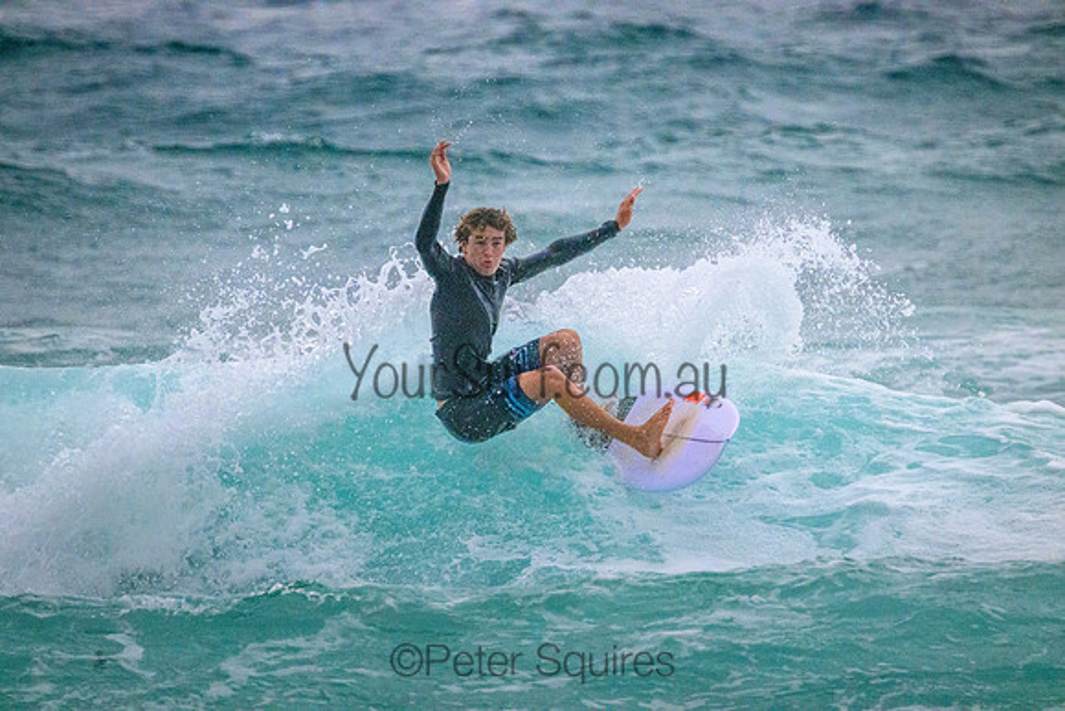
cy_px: 356
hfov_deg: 2.6
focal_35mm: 800
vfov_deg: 1.7
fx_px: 23671
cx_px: 532
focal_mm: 800
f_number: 11
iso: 12800
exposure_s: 1/2000
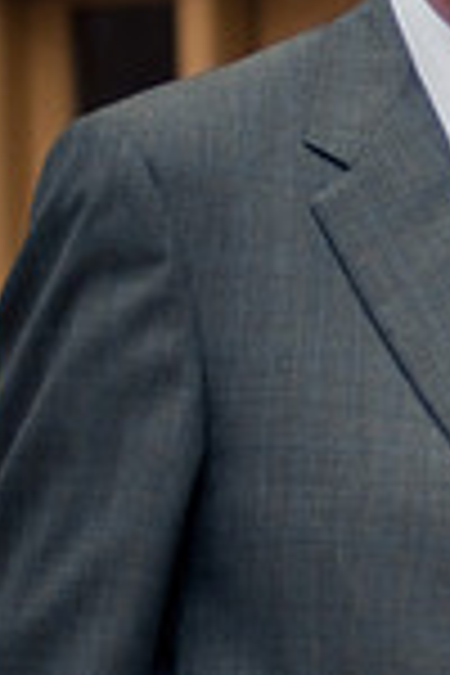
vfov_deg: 10.7
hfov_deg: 6.7
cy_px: 279
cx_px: 1134
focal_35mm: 193
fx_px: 3618
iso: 400
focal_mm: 50
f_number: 1.4
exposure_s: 1/2000
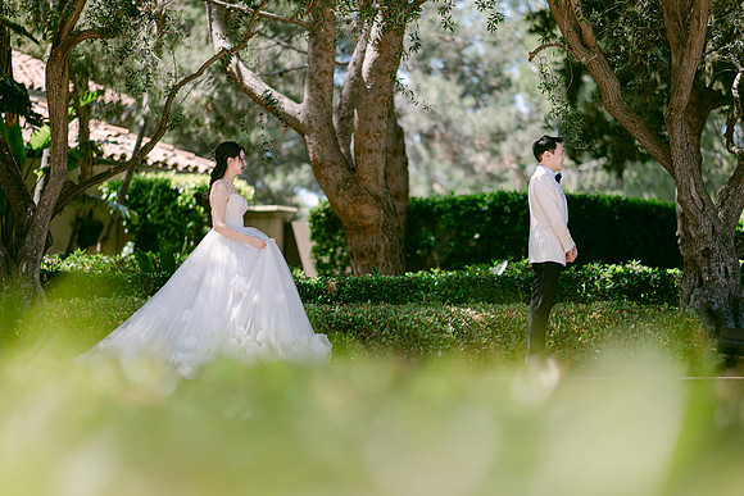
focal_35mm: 105
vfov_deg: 13.0
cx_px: 372
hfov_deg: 19.5
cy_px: 248
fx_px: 2170
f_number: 1.4
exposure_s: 1/1250
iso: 64
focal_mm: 105
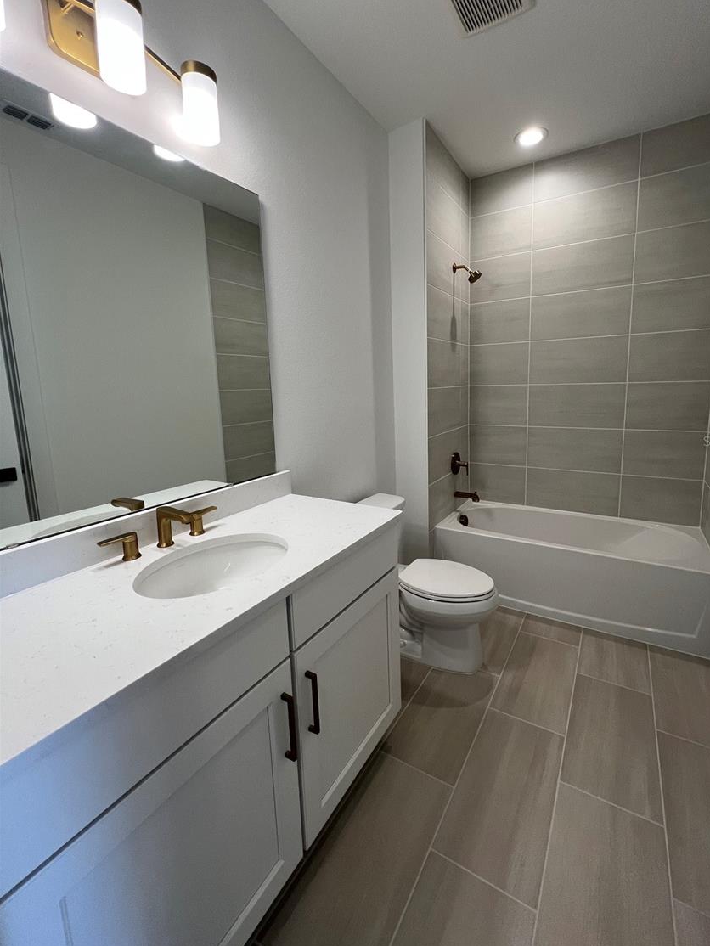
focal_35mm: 14
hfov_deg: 85.6
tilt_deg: -8.0
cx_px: 381
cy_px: 441
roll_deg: +1.5
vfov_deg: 101.9
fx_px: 383
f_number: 1.8
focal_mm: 1.57
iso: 100
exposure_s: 1/120
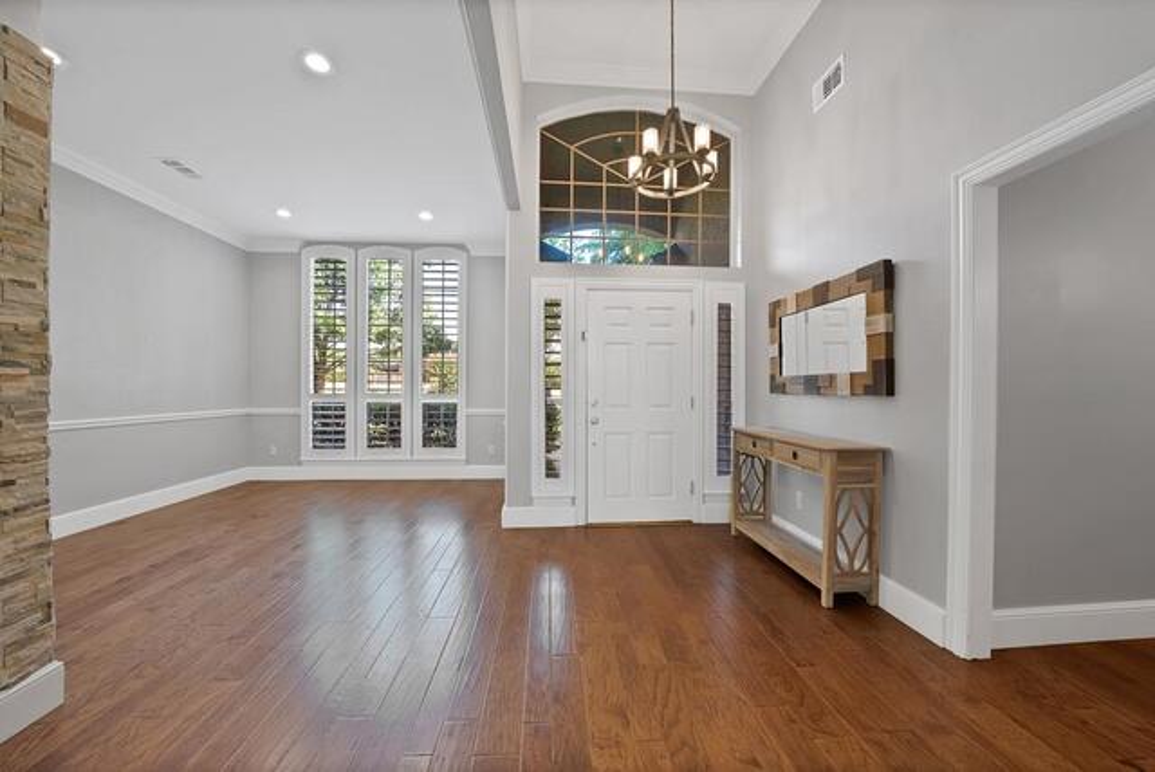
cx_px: 578
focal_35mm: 12
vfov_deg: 90.1
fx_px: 385
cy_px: 386
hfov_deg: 112.6
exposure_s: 1/2
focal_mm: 12
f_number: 9
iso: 640
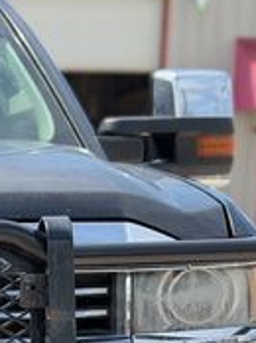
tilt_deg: -4.9
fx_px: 1750
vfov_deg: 11.0
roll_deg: -1.6
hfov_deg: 8.0
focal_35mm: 177
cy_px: 414
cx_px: -256
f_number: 1.78
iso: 100
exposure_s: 1/2762
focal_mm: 6.76
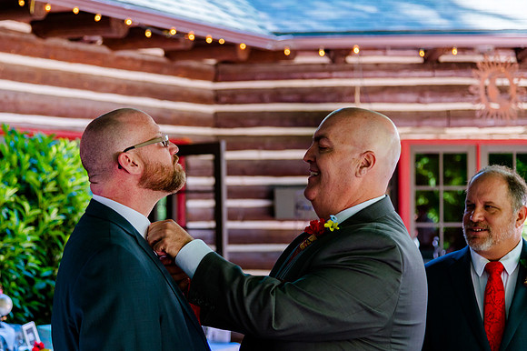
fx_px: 1284
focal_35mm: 88
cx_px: 222
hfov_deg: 23.2
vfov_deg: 15.5
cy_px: 150
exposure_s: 1/320
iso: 640
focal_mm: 75
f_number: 4
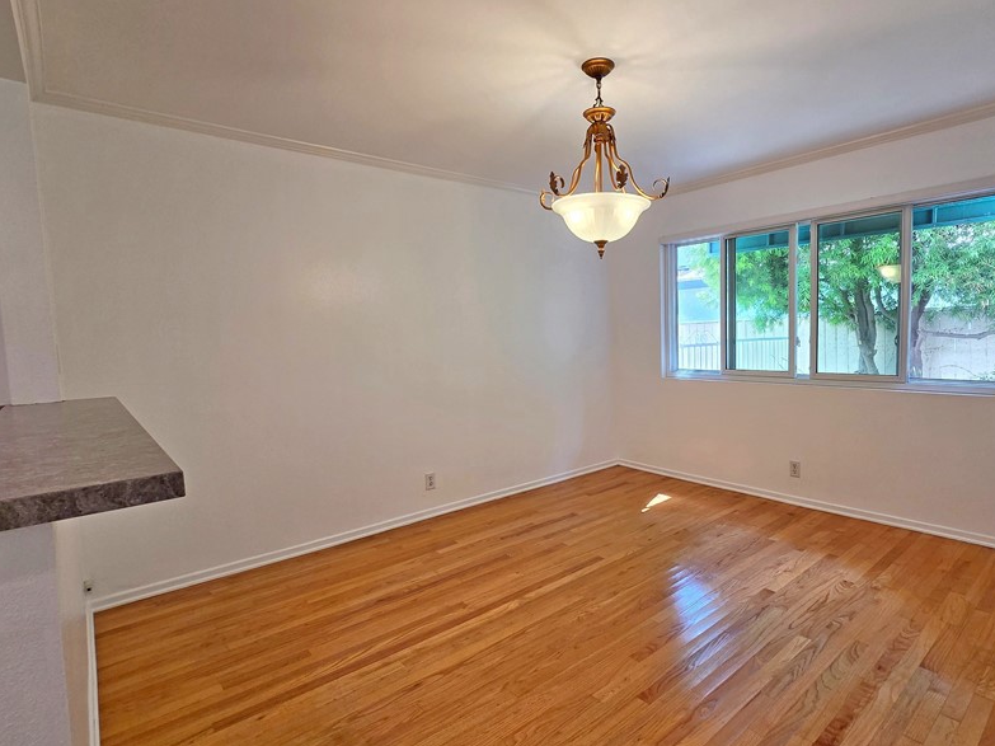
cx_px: 565
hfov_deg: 90.5
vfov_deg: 74.7
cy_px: 385
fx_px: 489
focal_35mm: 17
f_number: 2.2
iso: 125
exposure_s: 1/120
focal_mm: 2.2
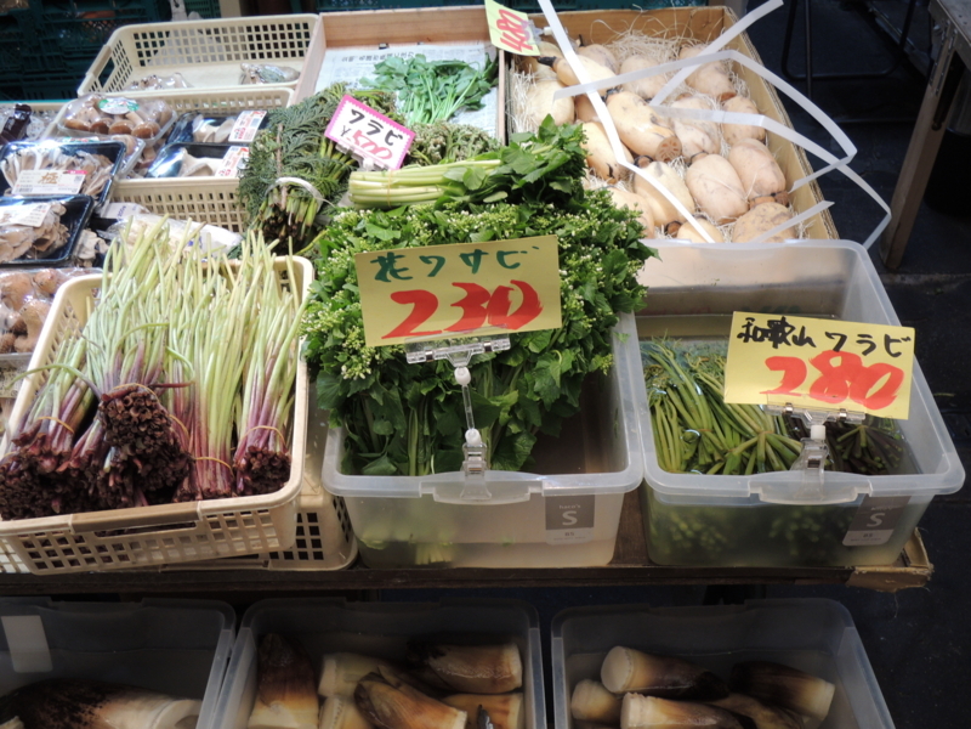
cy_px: 364
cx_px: 486
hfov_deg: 46.8
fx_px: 1122
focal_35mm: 40
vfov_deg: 36.0
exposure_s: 1/50
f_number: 3.3
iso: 140
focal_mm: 7.2
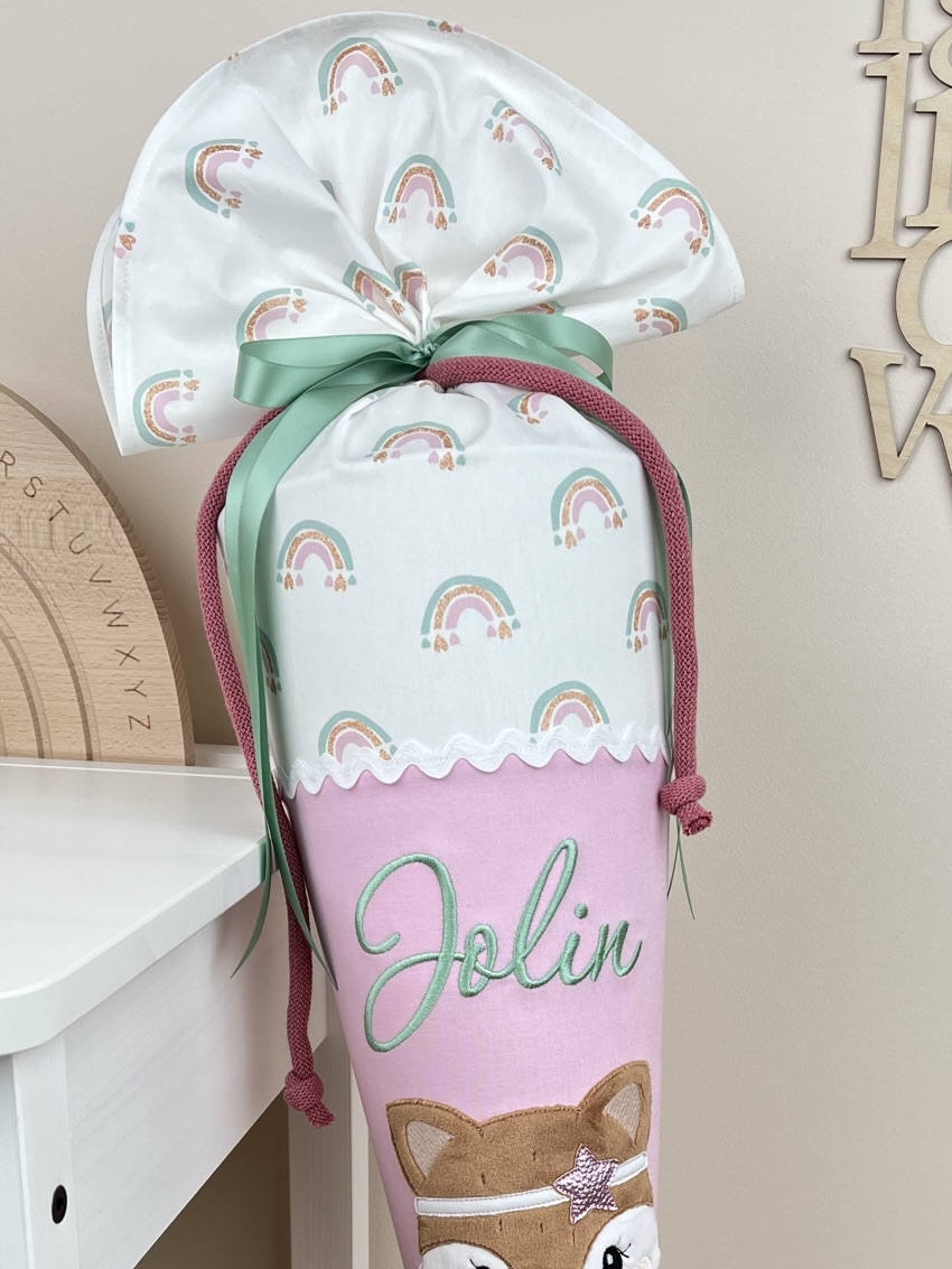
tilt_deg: -20.4
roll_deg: -1.8
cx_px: 538
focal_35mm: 47
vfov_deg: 38.1
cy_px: 1109
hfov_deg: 30.9
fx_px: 1723
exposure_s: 1/100
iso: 32
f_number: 1.6
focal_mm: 5.1
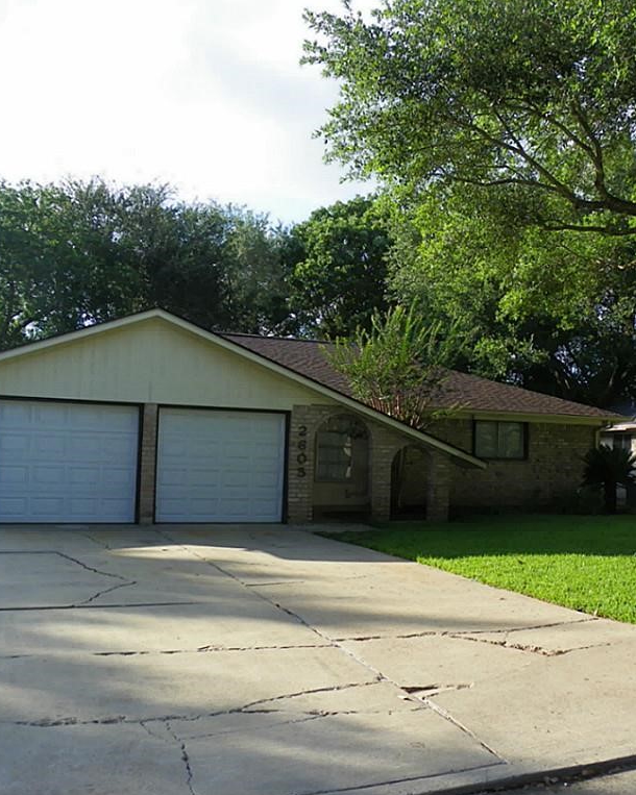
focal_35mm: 38
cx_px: 456
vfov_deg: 47.9
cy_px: 398
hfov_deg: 38.4
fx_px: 894
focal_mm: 5.2
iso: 64
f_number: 4
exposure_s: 1/200
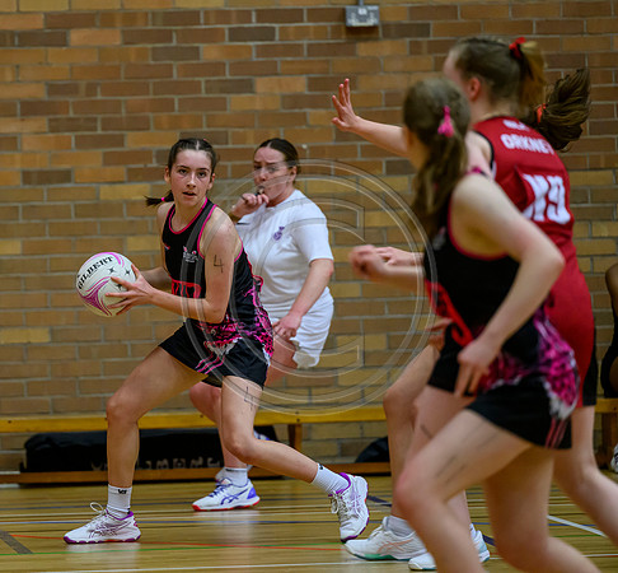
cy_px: 271
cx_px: 167
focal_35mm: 258
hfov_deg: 7.0
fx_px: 5015
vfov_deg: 6.5
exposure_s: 1/800
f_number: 3.2
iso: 4000
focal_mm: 200
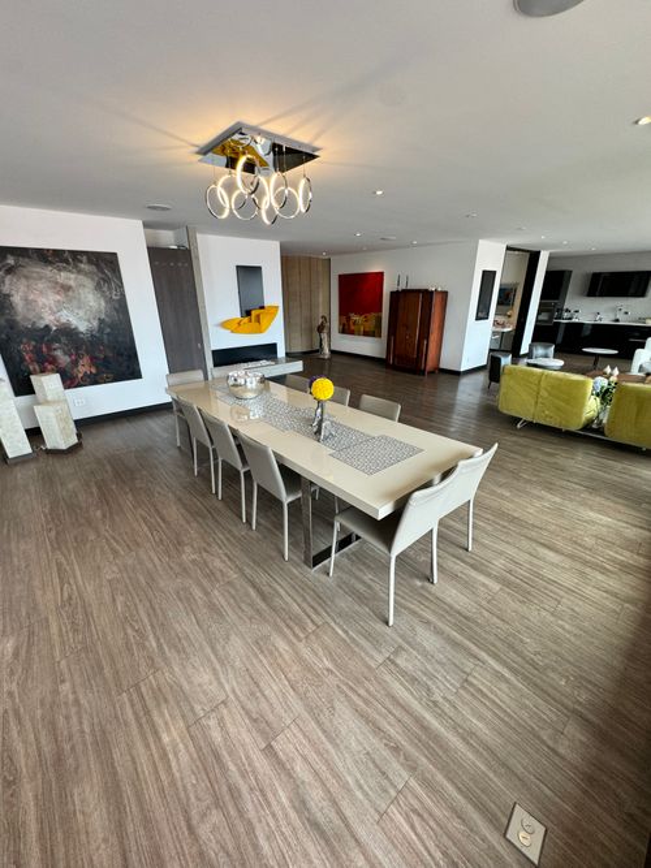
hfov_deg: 85.7
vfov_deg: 102.1
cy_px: 434
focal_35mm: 14
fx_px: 351
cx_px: 326
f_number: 2.2
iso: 100
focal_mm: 2.22
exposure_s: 1/120
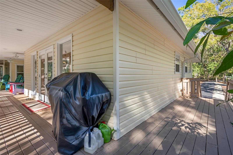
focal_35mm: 17
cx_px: 116
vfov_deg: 70.4
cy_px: 78
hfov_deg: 93.3
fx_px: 110
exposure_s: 1/60
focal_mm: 17
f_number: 8
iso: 400
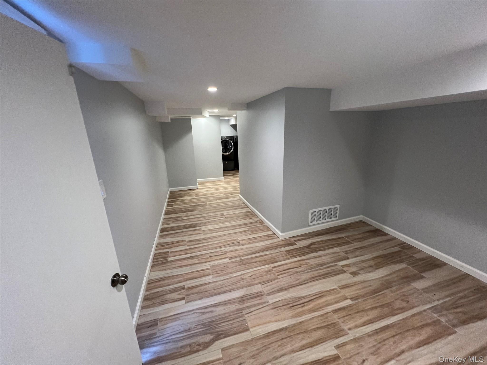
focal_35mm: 13
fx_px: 183
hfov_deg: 106.2
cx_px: 244
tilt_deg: -15.1
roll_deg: +2.1
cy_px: 182
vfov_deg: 89.9
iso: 250
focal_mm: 1.57
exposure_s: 1/83
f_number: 1.8
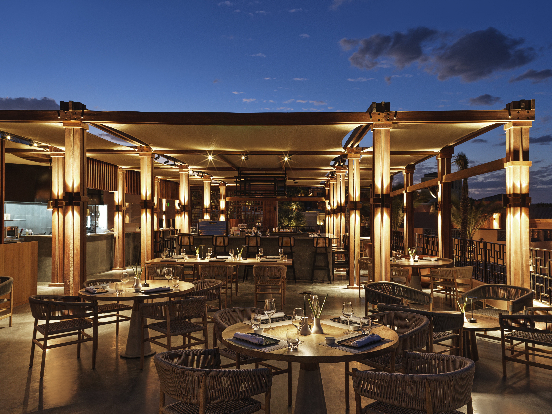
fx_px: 478
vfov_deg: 46.8
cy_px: 207
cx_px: 276
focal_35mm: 30
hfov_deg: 60.0
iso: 200
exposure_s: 4
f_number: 11
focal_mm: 38
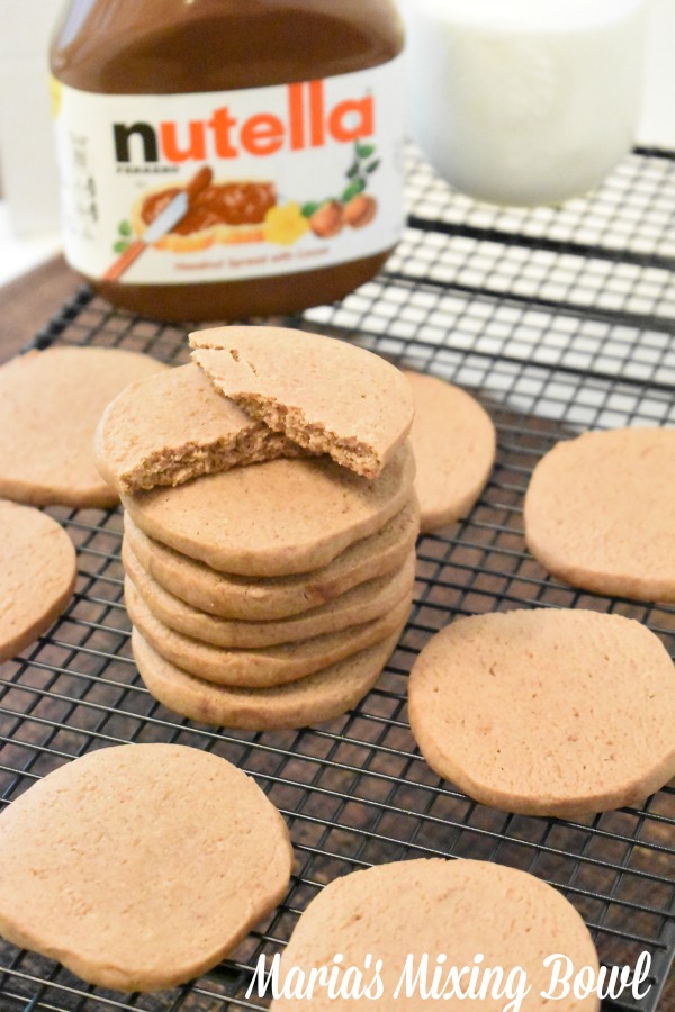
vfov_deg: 26.0
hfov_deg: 17.5
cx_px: 338
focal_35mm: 78
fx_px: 2194
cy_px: 506
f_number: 6.3
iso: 20000
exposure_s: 1/250
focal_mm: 52
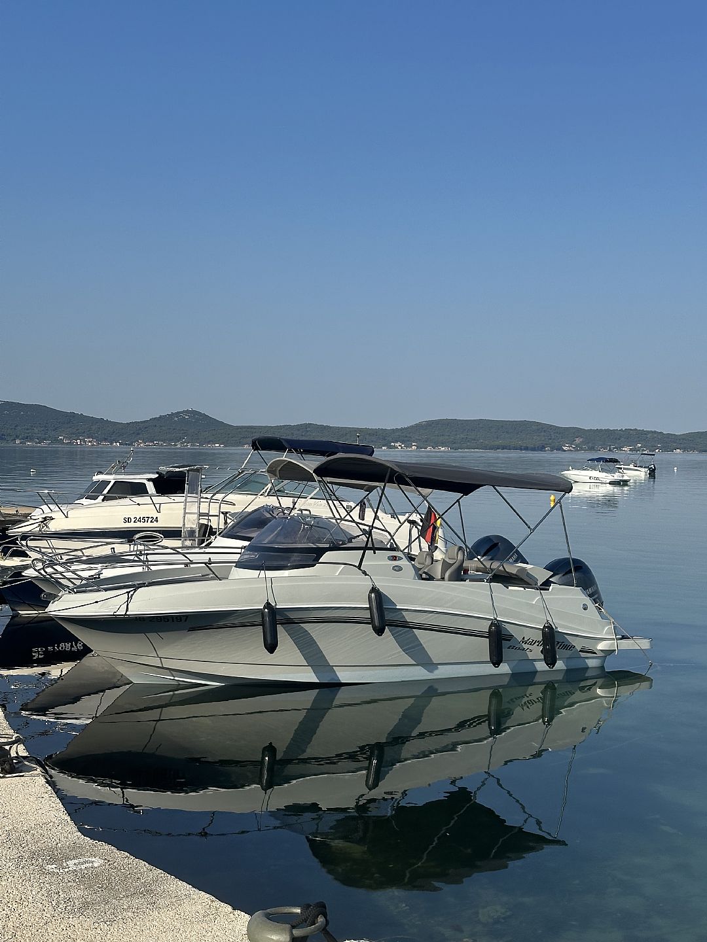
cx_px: 354
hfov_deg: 30.3
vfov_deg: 39.7
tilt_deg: +0.3
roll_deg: -1.3
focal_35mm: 48
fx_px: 1307
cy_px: 471
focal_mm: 6.86
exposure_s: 1/5556
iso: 64
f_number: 1.78
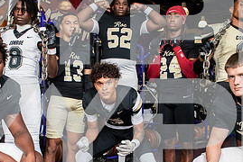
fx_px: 378
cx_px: 116
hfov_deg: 35.6
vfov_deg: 23.9
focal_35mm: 56
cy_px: 126
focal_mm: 26
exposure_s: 1/250
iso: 500
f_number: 5.6
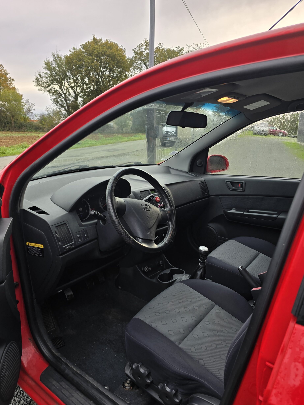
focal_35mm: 24
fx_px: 281
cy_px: 208
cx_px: 153
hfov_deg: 56.8
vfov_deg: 71.6
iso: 16
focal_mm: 6.3
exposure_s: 1/180
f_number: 1.7
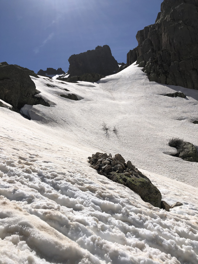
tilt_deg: +9.7
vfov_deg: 63.4
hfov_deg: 49.7
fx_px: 214
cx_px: 99
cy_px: 132
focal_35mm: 28
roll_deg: +6.6
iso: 20
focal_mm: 4
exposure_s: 1/6897
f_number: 1.8
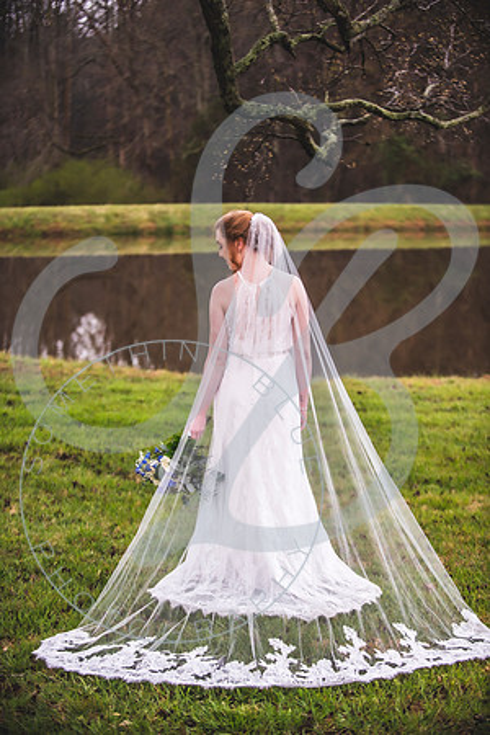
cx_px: 245
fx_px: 1429
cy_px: 368
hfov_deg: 19.5
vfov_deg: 28.8
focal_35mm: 70
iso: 320
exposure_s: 1/320
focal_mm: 70
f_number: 2.8
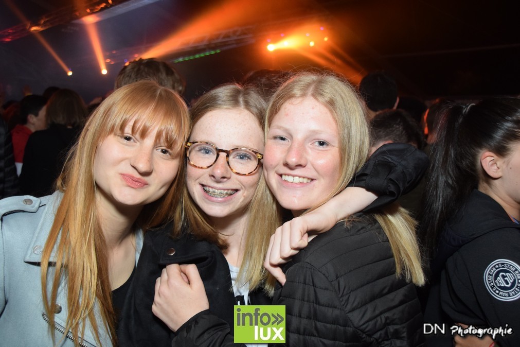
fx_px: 477
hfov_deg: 57.2
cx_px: 260
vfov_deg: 40.0
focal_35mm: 33
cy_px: 174
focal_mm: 22
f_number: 3.8
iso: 1600
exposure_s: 1/60
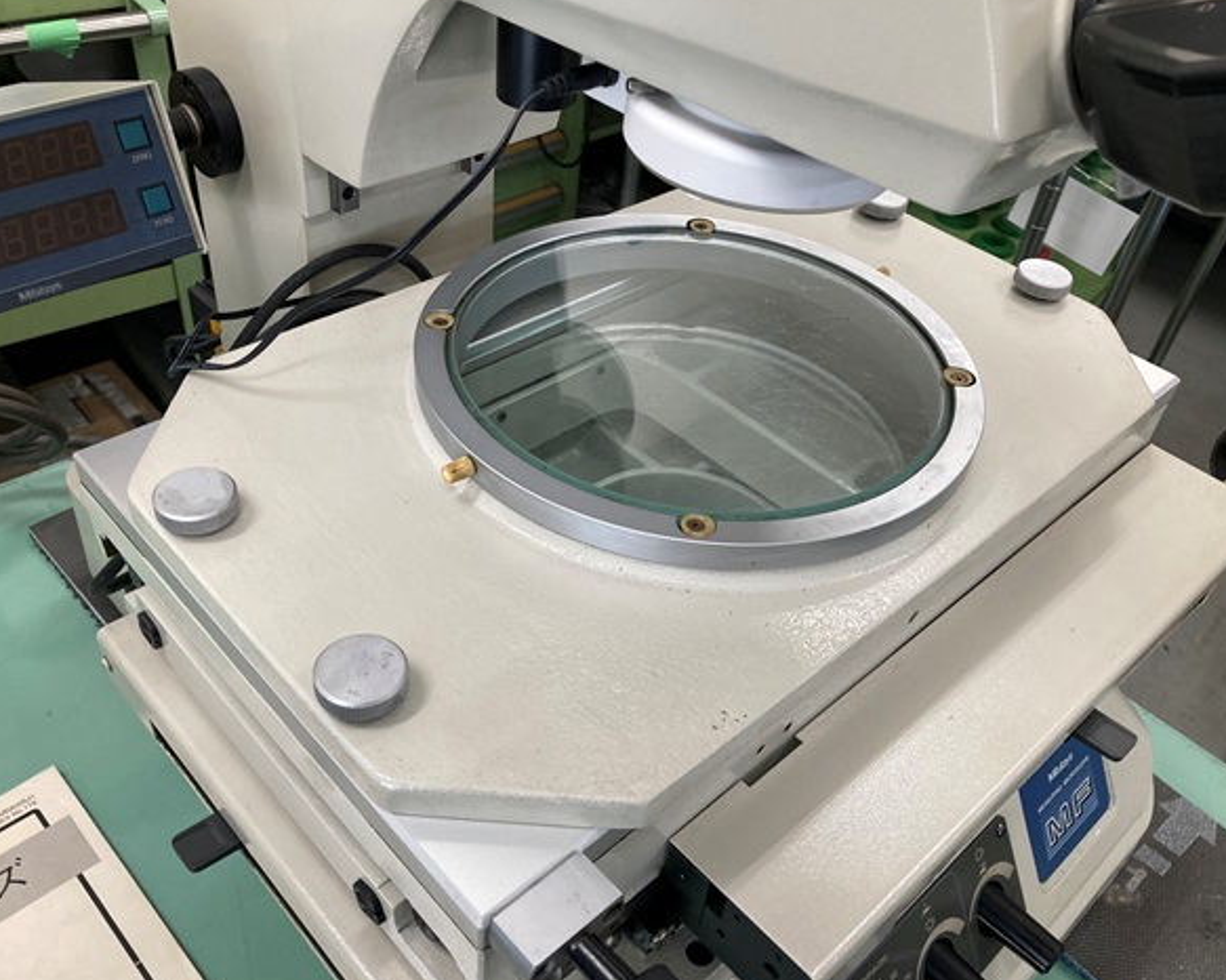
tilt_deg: -41.5
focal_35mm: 30
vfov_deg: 48.5
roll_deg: -7.0
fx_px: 1088
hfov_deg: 58.8
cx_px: 597
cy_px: 490
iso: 64
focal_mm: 3.99
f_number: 1.8
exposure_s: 1/60
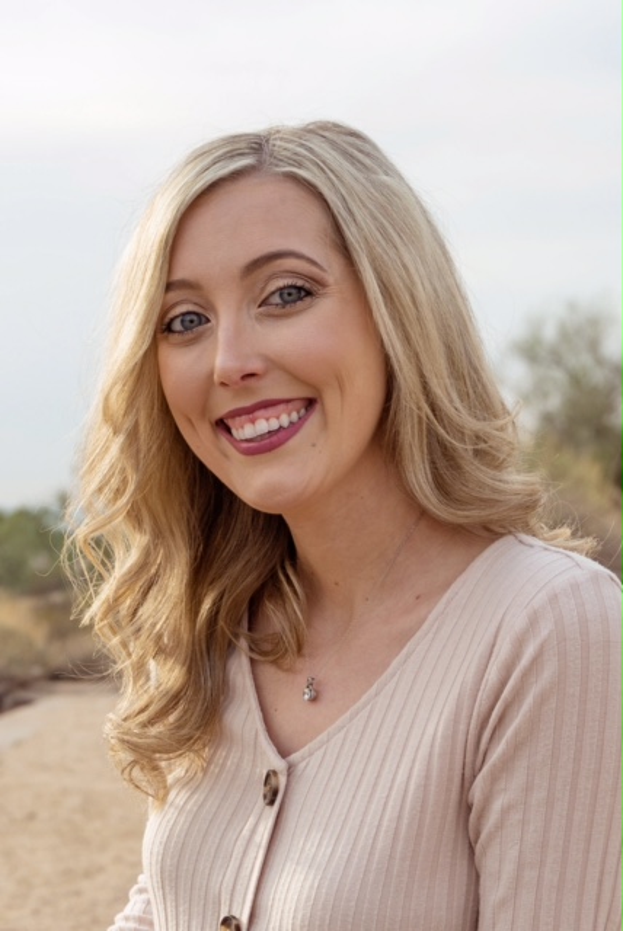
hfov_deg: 39.0
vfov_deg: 55.8
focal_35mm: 34
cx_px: 312
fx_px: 881
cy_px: 466
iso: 100
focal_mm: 34
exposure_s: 1/250
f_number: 4.5
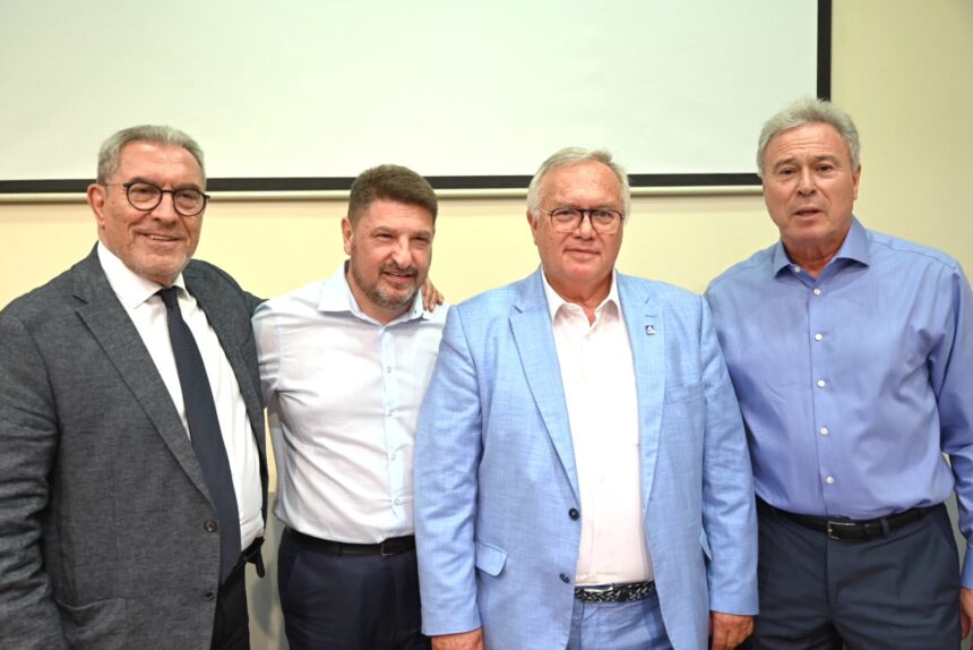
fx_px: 838
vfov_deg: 42.4
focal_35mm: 31
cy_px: 325
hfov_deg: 60.3
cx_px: 486
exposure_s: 1/125
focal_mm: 31
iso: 1100
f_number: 2.8
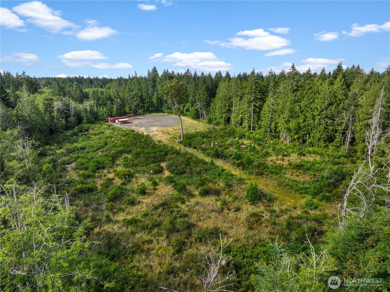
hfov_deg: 71.6
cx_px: 195
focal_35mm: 24
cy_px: 146
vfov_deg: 56.8
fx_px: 270
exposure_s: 1/100
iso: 100
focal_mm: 12.29
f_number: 9
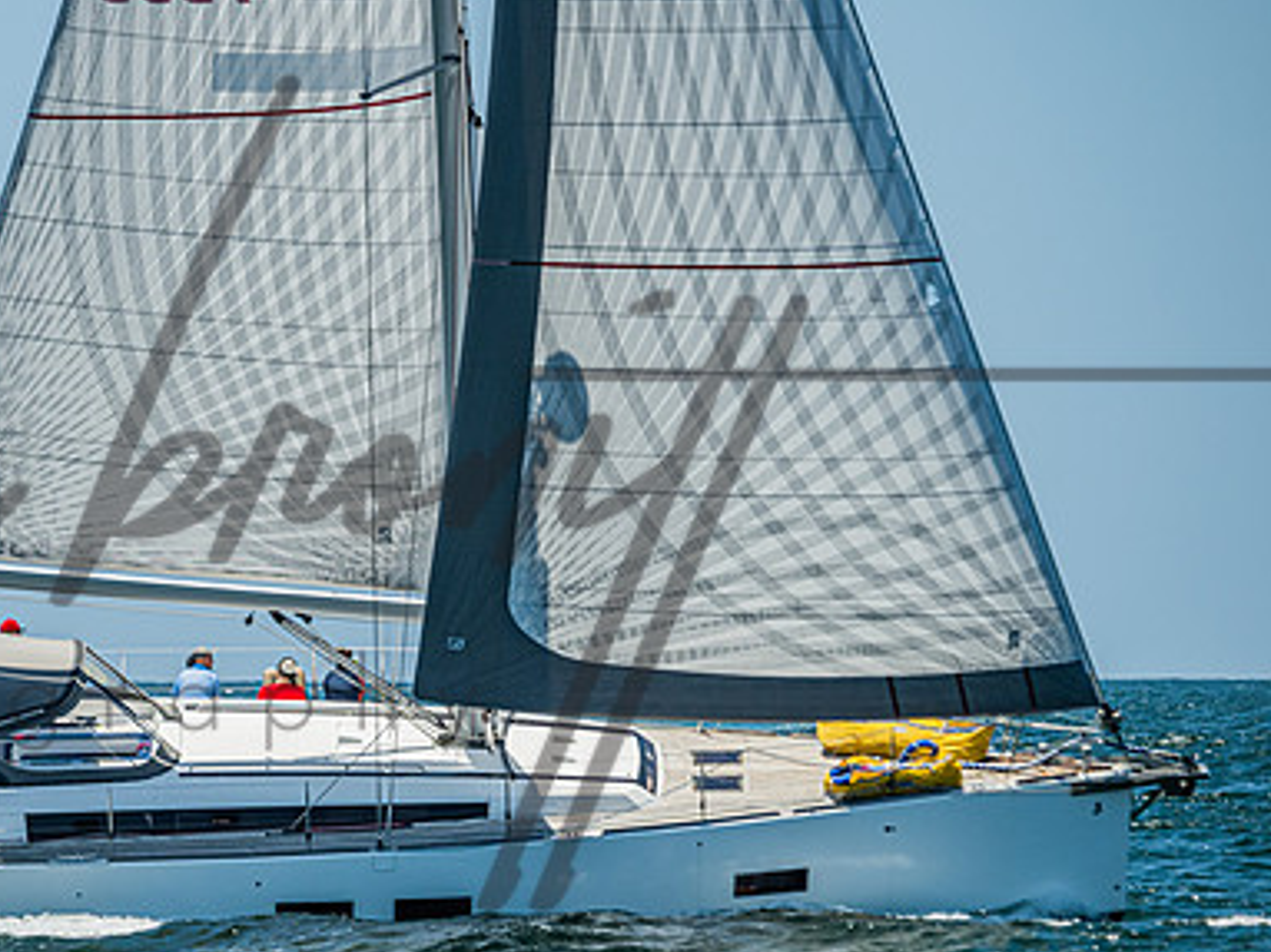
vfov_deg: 3.5
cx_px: 209
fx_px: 15710
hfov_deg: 4.6
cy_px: 612
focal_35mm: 428
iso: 320
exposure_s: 1/1250
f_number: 5.6
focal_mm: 230
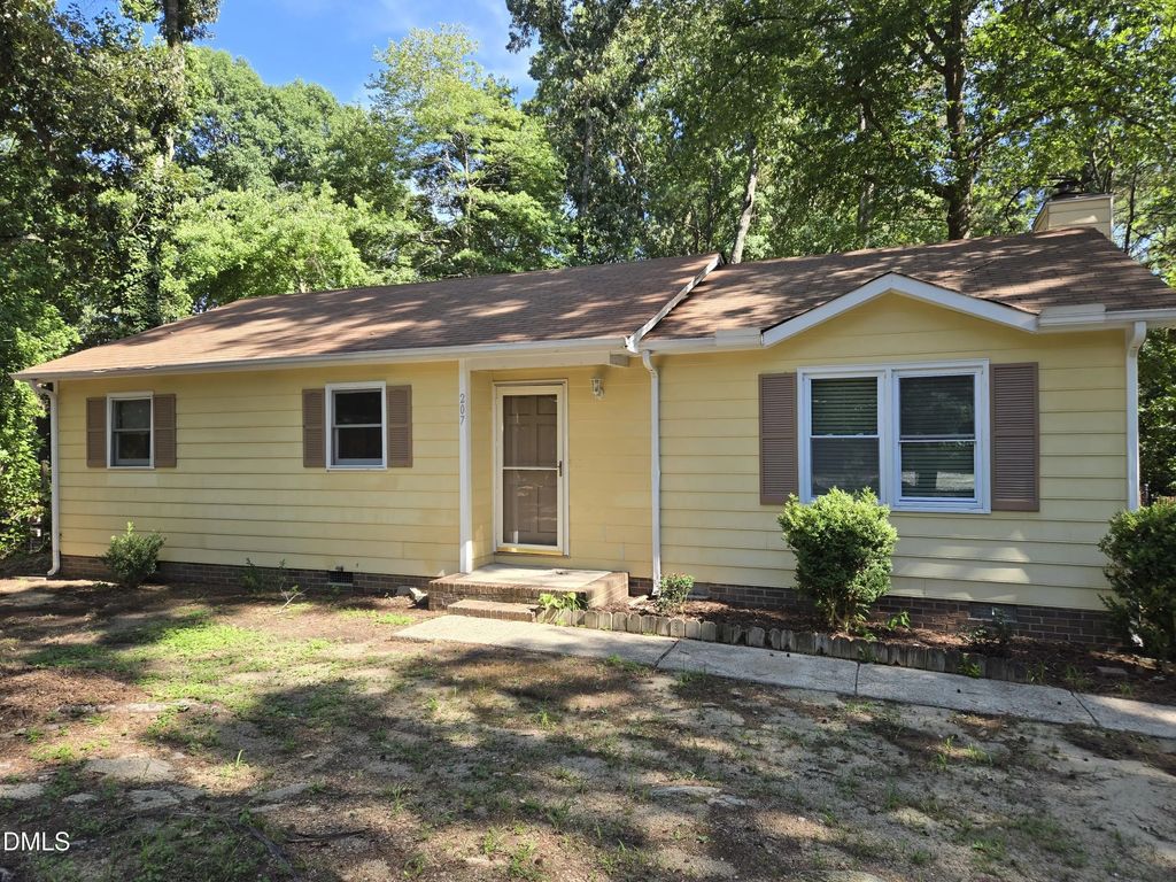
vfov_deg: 58.9
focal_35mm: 23
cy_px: 441
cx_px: 588
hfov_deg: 73.9
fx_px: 781
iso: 25
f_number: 1.8
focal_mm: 5.4
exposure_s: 1/426
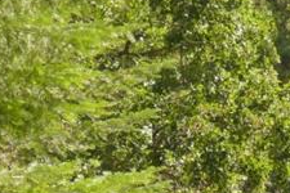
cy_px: 459
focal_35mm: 354
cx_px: 253
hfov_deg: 5.8
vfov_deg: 3.8
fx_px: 2851
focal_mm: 19.47
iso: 125
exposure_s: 1/500
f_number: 3.4
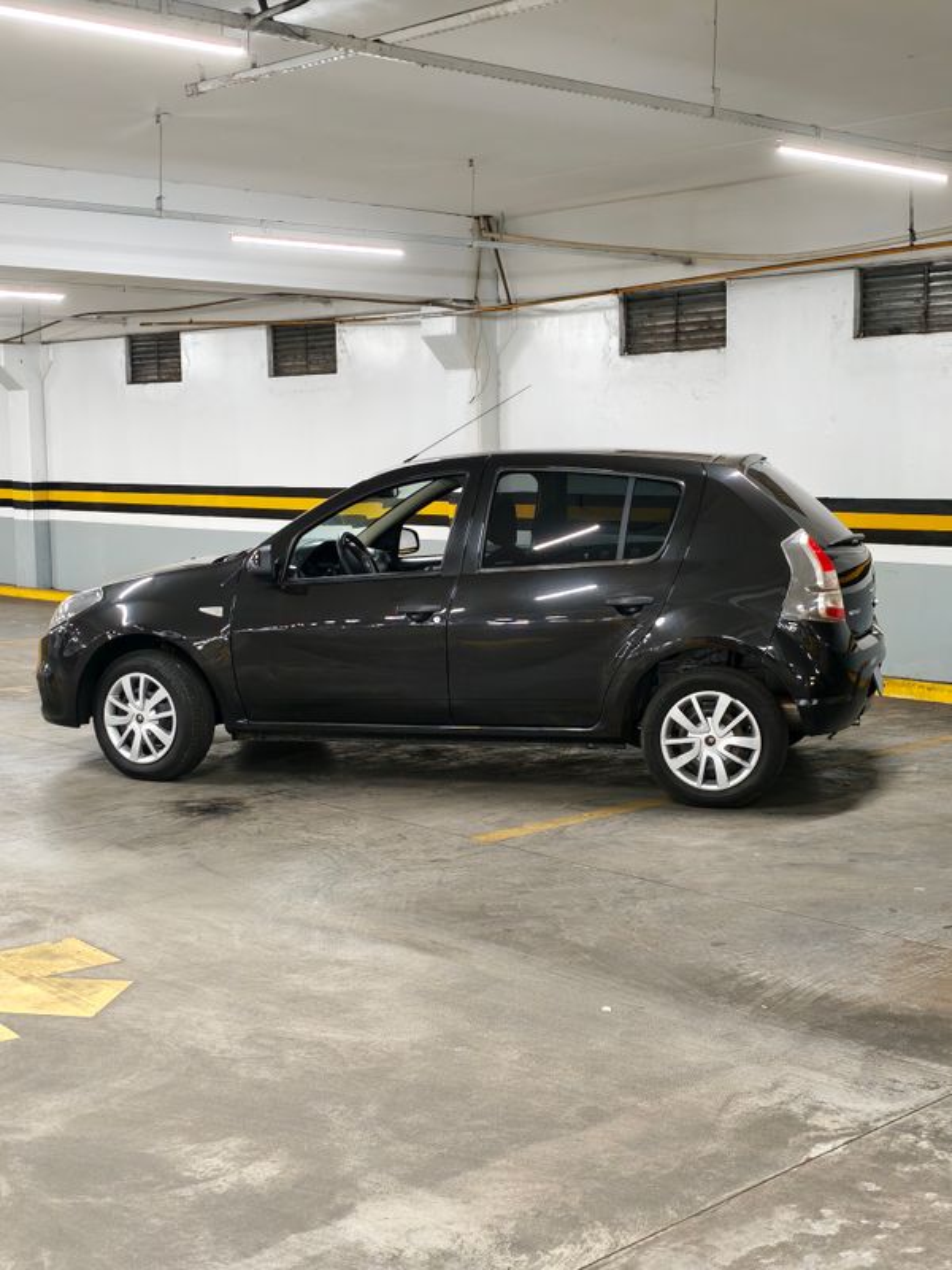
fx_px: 1687
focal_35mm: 46
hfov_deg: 31.5
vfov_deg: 41.2
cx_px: 476
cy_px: 635
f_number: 1.67
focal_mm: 6.62
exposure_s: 1/40
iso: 250
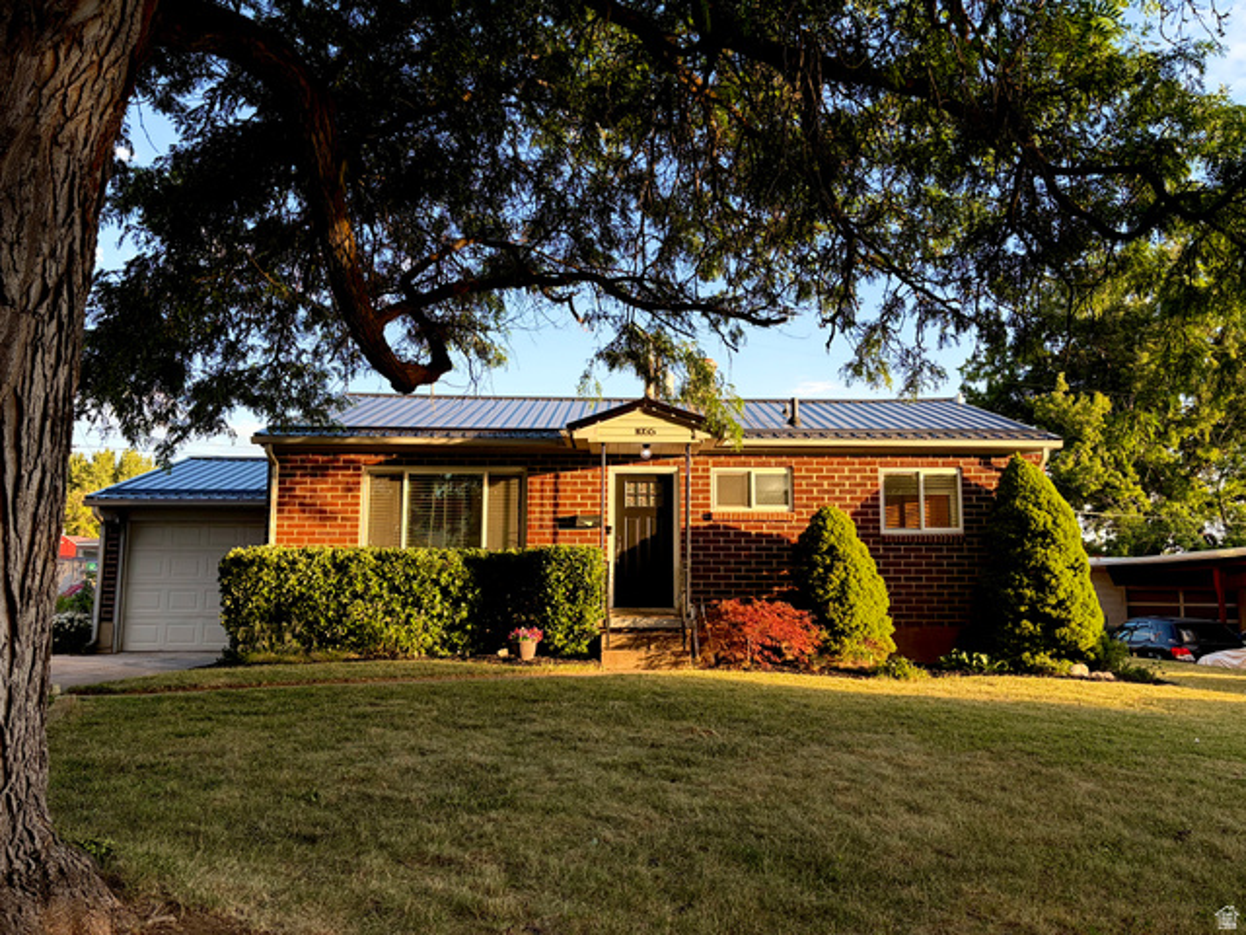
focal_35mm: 26
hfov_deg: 67.3
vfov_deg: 53.1
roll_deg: +0.1
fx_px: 936
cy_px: 468
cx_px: 623
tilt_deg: +8.2
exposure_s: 1/293
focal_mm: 5.96
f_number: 1.6
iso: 50
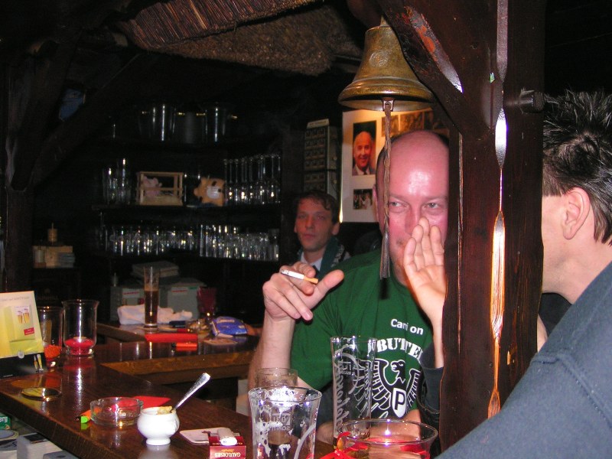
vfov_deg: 32.2
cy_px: 230
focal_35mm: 45
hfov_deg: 42.1
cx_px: 306
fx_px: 796
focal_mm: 6.9
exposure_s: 1/50
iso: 200
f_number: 2.8
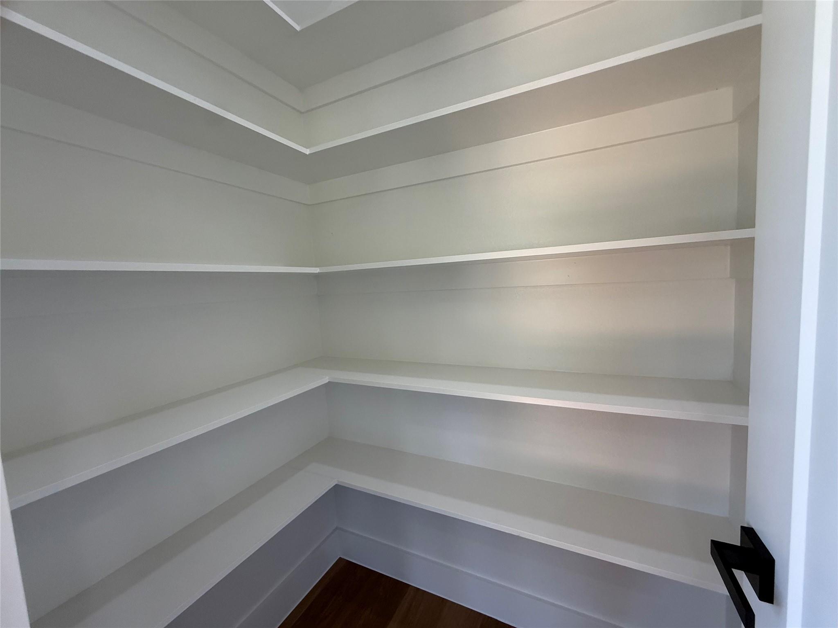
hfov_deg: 102.1
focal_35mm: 14
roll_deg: +2.5
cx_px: 419
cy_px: 314
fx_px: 339
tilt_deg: -4.4
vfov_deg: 85.7
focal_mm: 2.22
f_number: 2.2
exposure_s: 1/99
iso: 160
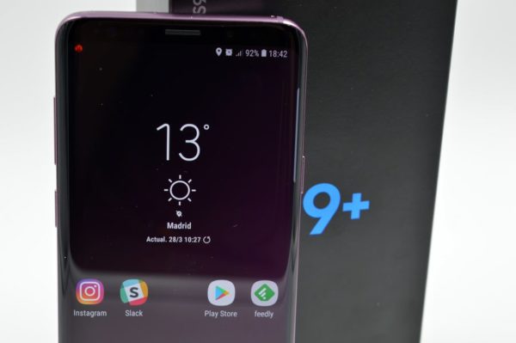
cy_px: 172
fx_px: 1117
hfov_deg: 26.0
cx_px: 258
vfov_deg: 17.5
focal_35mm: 78
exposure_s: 1/13
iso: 100
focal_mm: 52
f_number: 10
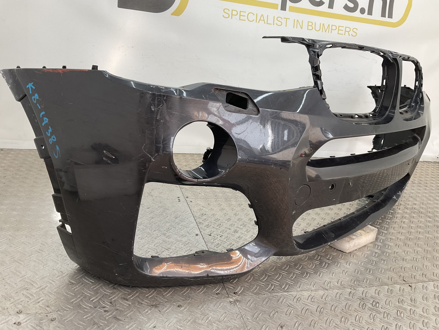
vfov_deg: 48.2
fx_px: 368
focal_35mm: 29
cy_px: 165
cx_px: 220
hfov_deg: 61.7
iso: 16
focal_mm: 3
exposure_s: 1/102
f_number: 1.8
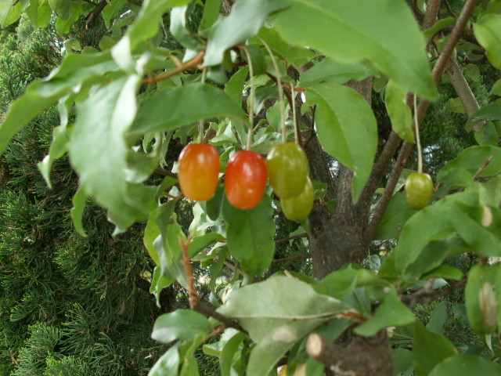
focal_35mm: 35
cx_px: 250
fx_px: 507
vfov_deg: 40.7
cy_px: 188
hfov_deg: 52.6
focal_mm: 5.86
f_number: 2.8
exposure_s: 1/50
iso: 50
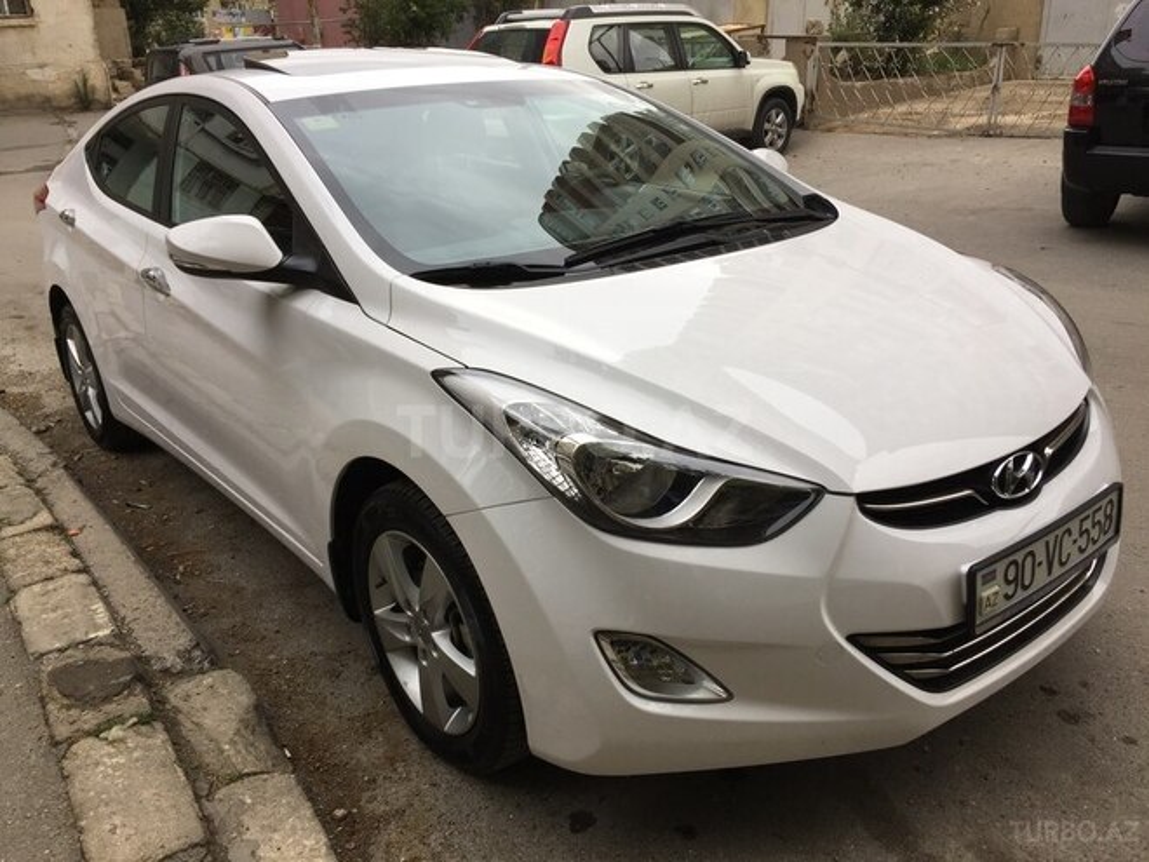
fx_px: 963
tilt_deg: -22.0
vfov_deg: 48.2
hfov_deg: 61.7
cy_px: 431
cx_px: 574
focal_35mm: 29
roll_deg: +0.8
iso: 32
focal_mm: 4.15
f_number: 2.2
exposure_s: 1/116
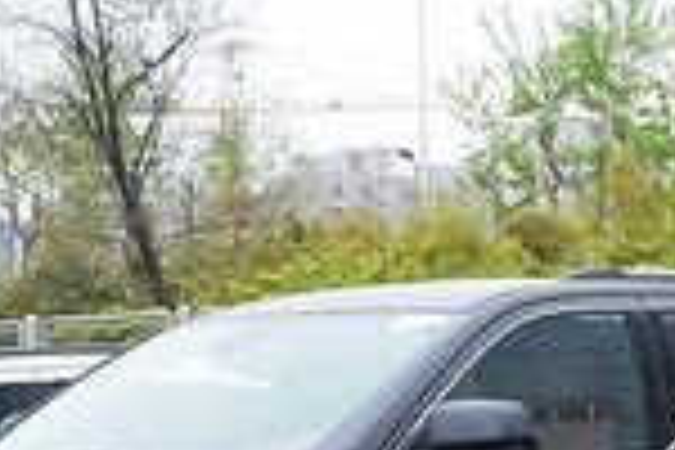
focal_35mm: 126
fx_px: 2362
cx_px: 900
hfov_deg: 15.4
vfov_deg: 10.4
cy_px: 747
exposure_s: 1/100
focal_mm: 21
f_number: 5
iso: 400
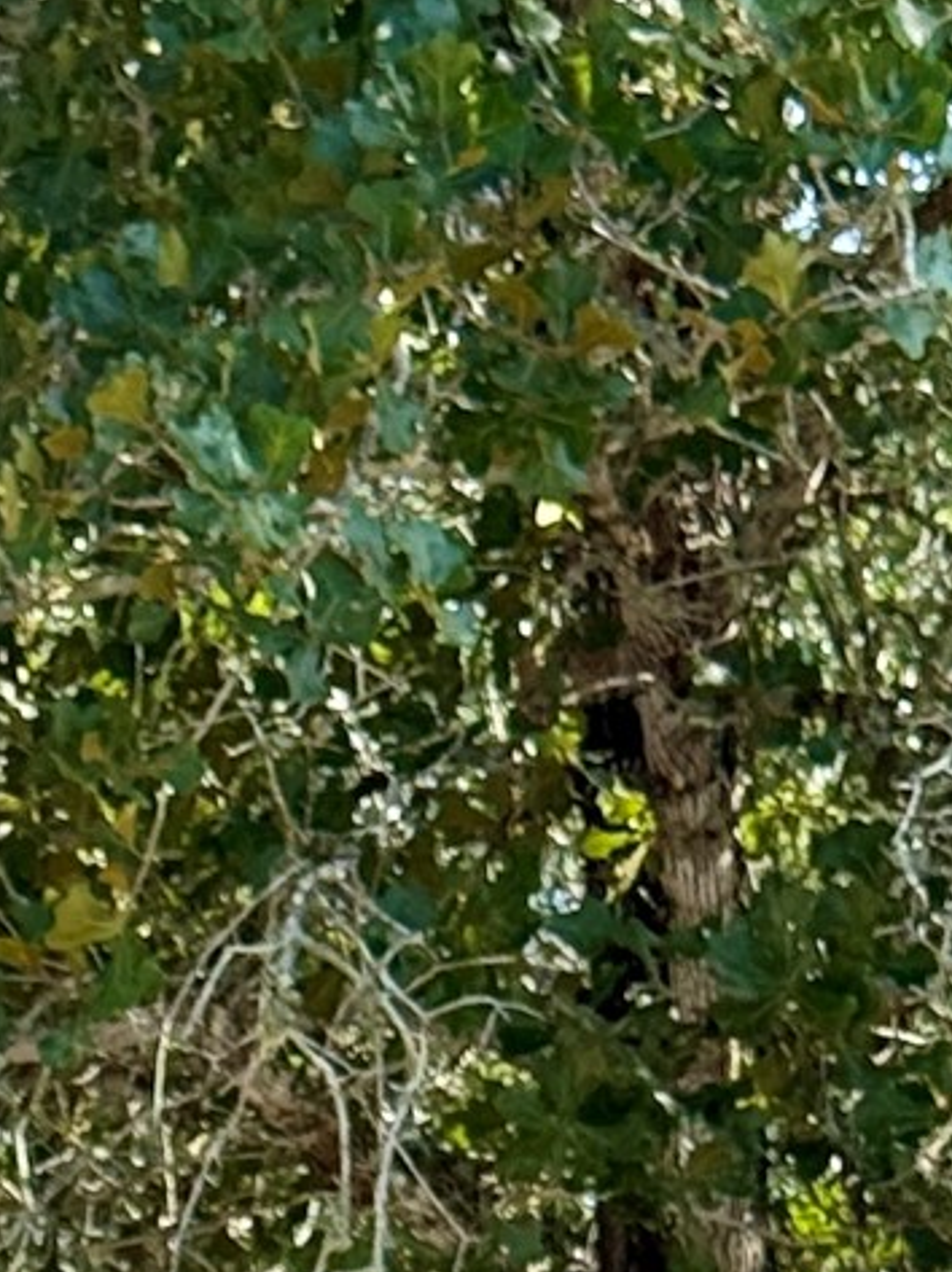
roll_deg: -0.5
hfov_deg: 7.1
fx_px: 7637
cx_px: -16
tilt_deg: +5.6
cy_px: 2469
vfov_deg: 9.0
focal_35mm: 208
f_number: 1.78
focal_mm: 6.76
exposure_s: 1/1883
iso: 100
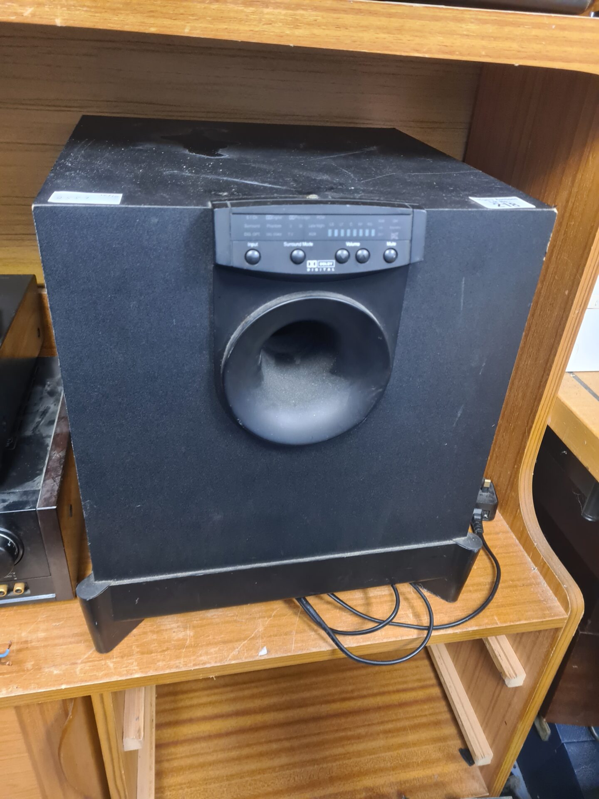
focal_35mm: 26
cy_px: 400
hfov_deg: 53.1
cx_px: 300
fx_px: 600
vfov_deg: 67.3
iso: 640
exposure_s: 1/25
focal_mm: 5.4
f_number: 1.8
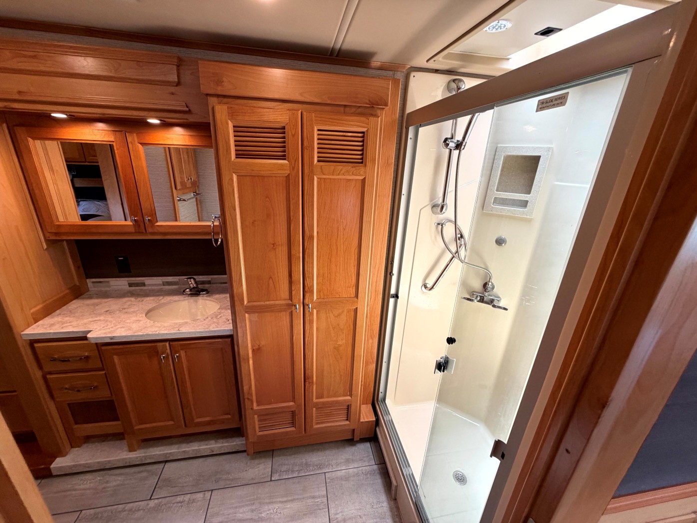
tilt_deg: -18.6
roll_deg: -2.0
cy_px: 262
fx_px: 282
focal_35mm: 14
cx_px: 348
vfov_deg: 85.7
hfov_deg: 102.1
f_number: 2.2
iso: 160
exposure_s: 1/121
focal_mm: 2.22
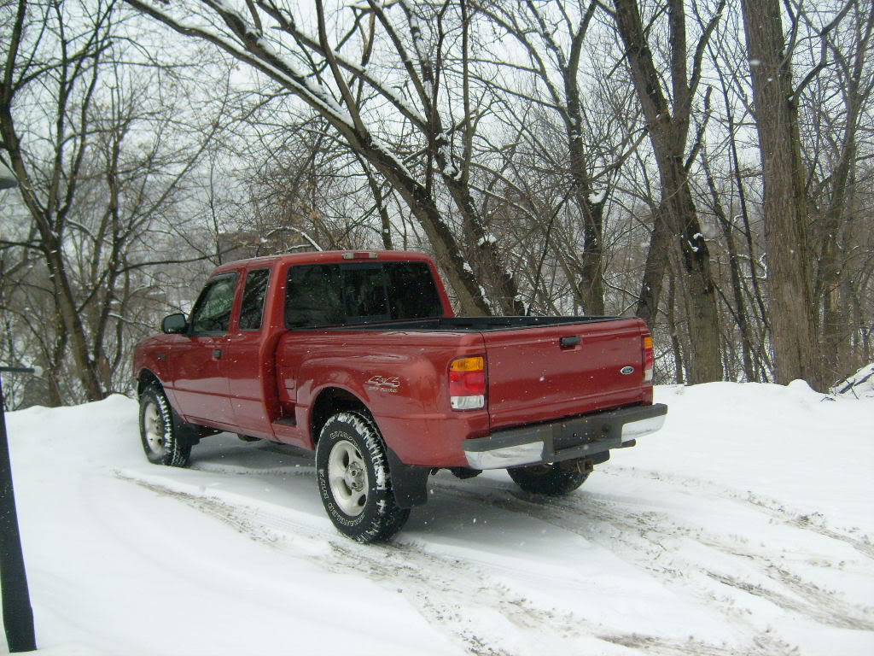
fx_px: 884
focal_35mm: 35
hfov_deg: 52.6
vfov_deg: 40.7
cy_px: 328
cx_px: 437
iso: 80
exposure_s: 1/1000
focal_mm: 5.8
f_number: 2.8
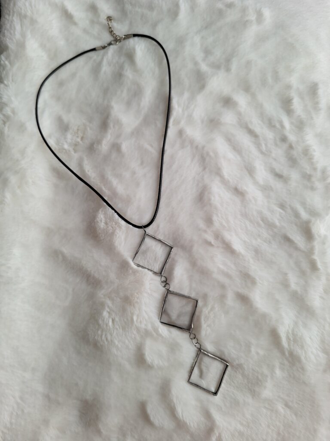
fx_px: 292
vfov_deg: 73.9
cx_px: 165
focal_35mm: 23
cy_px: 220
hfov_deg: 58.9
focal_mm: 5.54
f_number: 1.8
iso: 64
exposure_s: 1/100
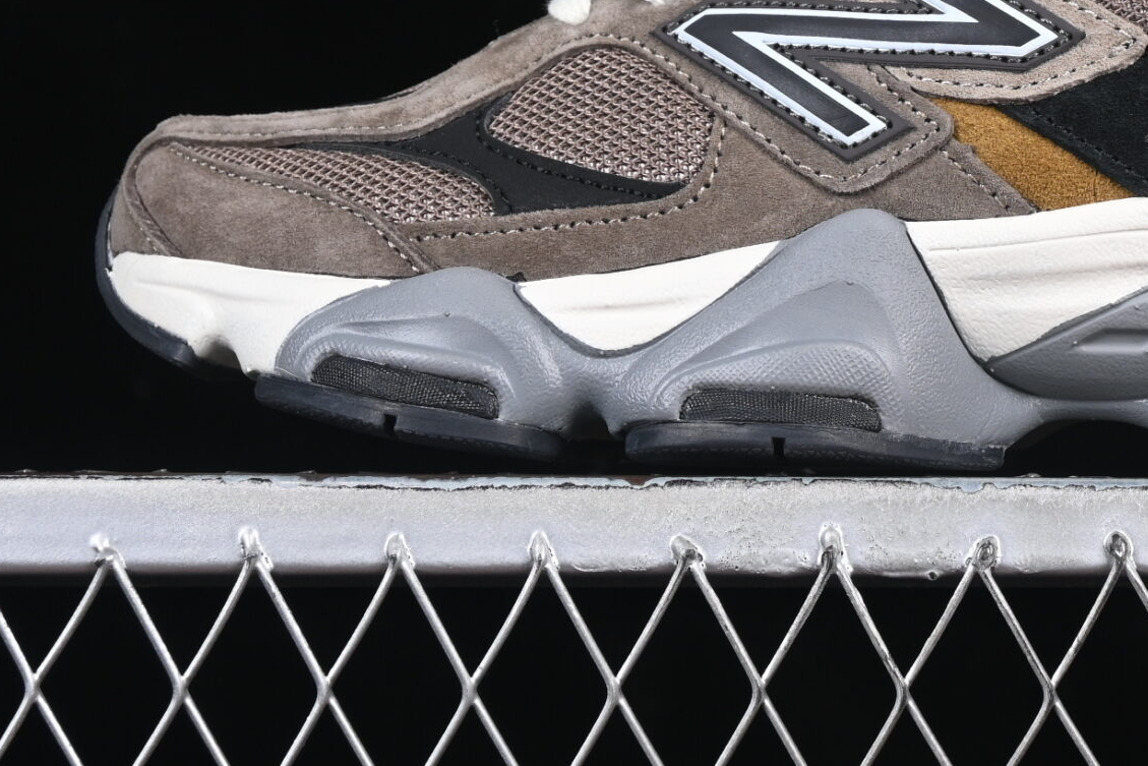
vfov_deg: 8.0
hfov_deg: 12.0
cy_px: -65
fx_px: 5421
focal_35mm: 170
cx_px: 980
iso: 160
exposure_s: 1/80
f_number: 7.1
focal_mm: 50
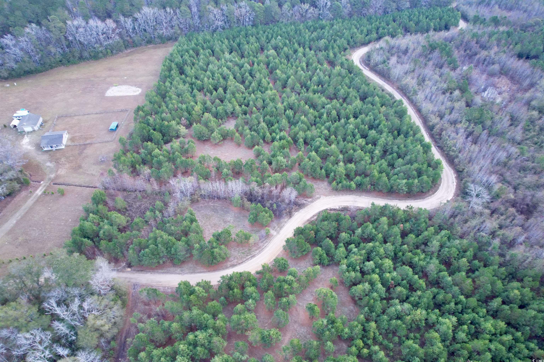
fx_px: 332
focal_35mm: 22
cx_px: 272
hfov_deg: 78.6
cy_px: 181
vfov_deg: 57.2
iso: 1320
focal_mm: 8.38
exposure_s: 1/500
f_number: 2.8
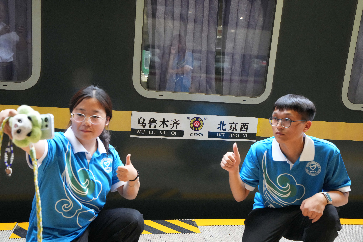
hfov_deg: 54.4
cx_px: 182
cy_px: 121
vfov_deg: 37.9
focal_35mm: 35
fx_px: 353
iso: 6400
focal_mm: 35
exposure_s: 1/160
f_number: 5
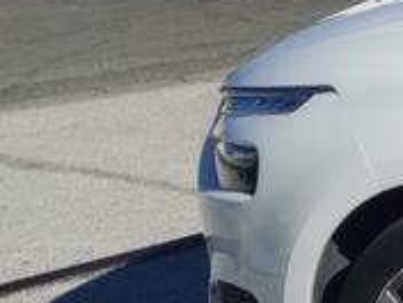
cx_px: 1127
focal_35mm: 142
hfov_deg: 10.6
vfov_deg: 10.4
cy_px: 210
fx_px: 1653
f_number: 1.89
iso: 50
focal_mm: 5.43
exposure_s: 1/2312
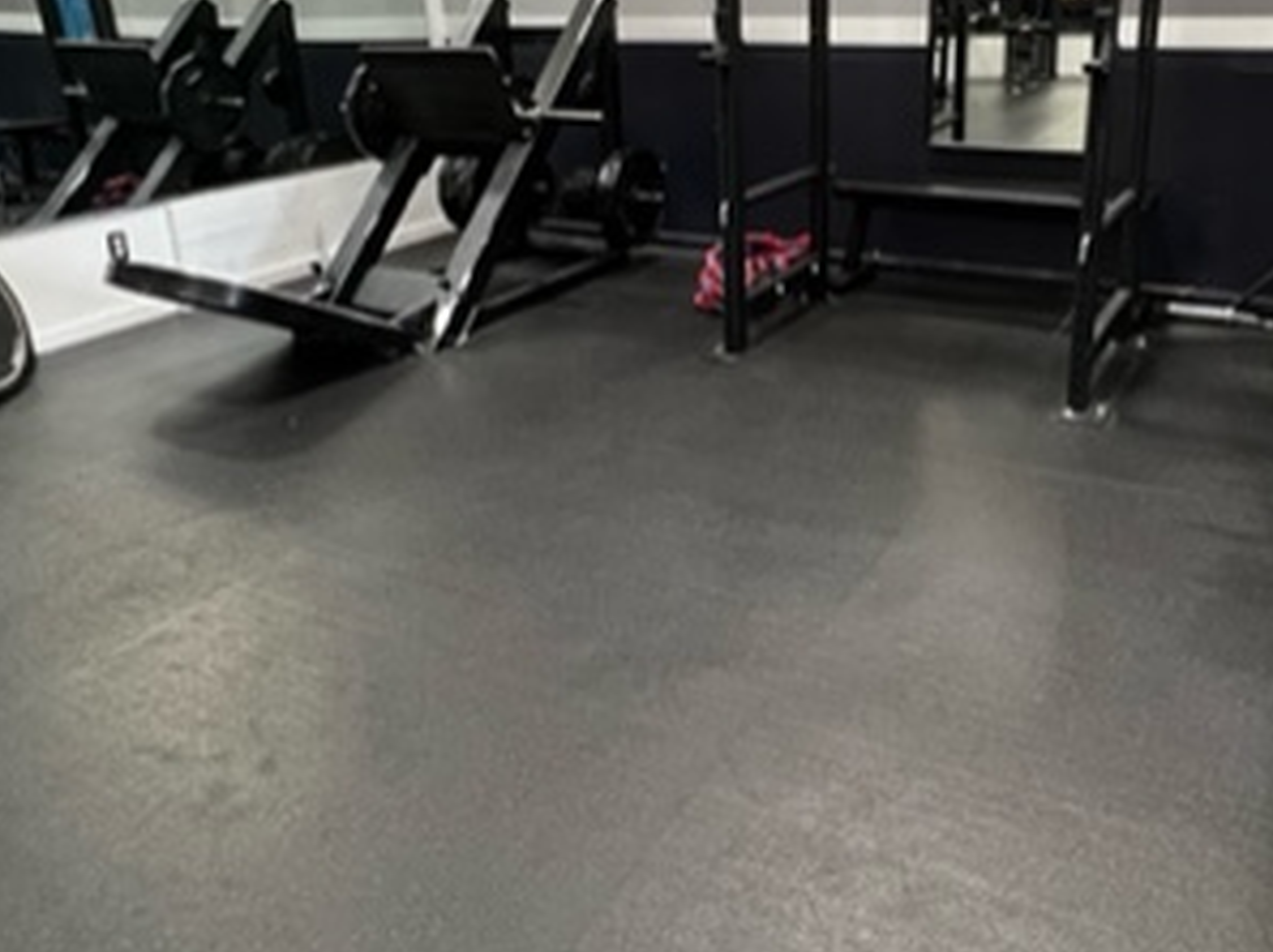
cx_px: 729
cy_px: 309
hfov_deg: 63.2
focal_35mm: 28
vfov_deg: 48.7
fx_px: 1028
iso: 500
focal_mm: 1.57
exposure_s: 1/60
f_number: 1.8
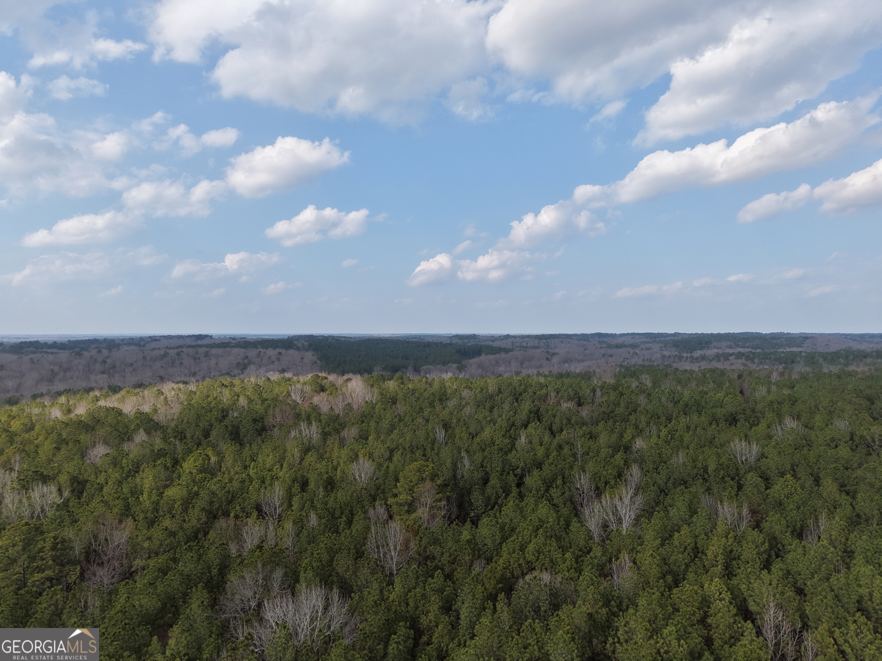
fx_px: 586
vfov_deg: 58.9
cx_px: 441
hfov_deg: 73.9
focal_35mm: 23
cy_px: 330
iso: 280
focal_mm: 8.67
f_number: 1.8
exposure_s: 1/4000
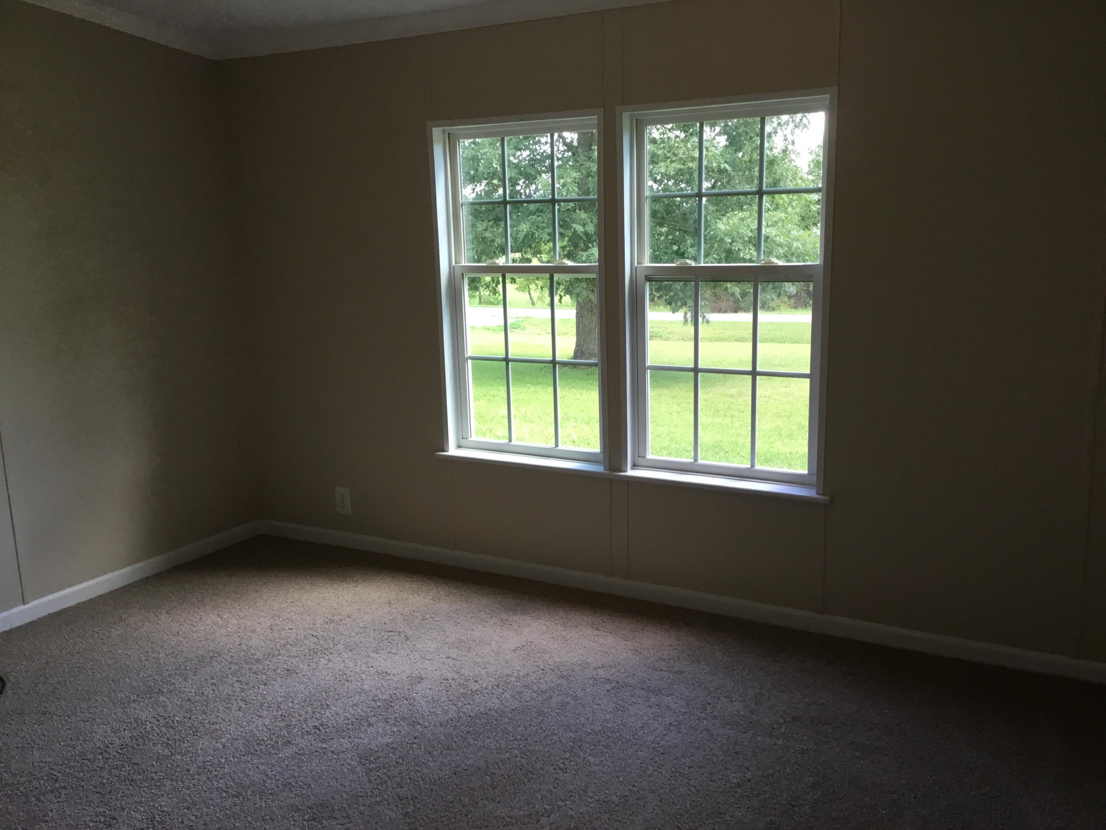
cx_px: 553
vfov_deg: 45.4
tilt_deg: -15.7
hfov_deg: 58.4
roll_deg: +1.6
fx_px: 990
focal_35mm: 31
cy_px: 415
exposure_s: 1/40
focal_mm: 3.3
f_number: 2.4
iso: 25
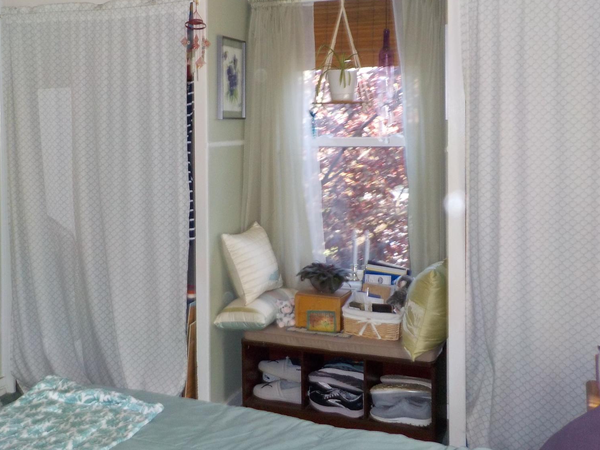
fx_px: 711
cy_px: 156
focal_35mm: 41
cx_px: 215
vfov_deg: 34.8
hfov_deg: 45.3
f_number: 3.3
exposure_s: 1/30
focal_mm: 4.1
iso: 200
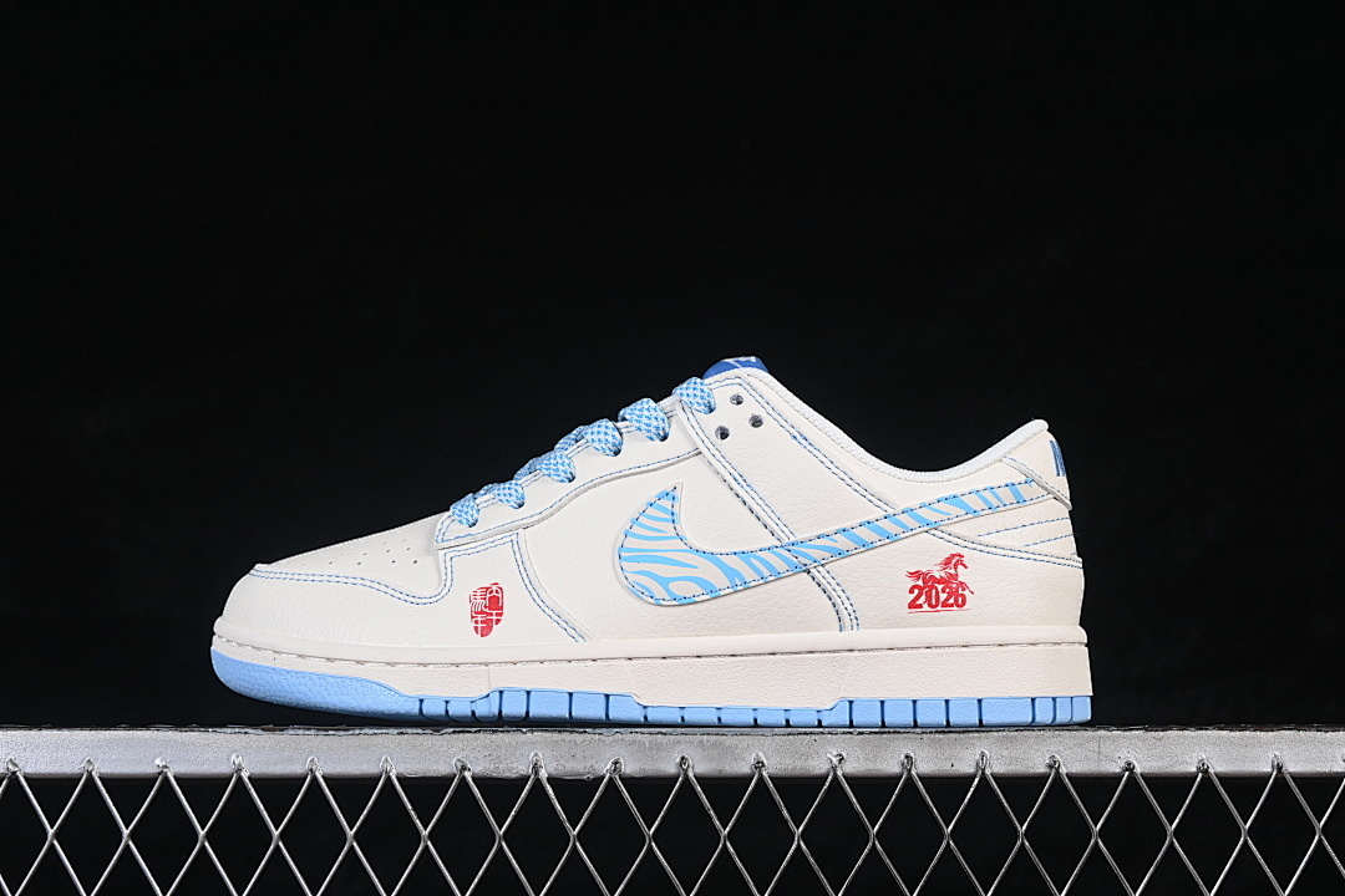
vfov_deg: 18.2
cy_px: 448
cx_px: 672
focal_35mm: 75
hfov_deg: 27.0
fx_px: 2802
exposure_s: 1/80
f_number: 8
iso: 160
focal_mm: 50
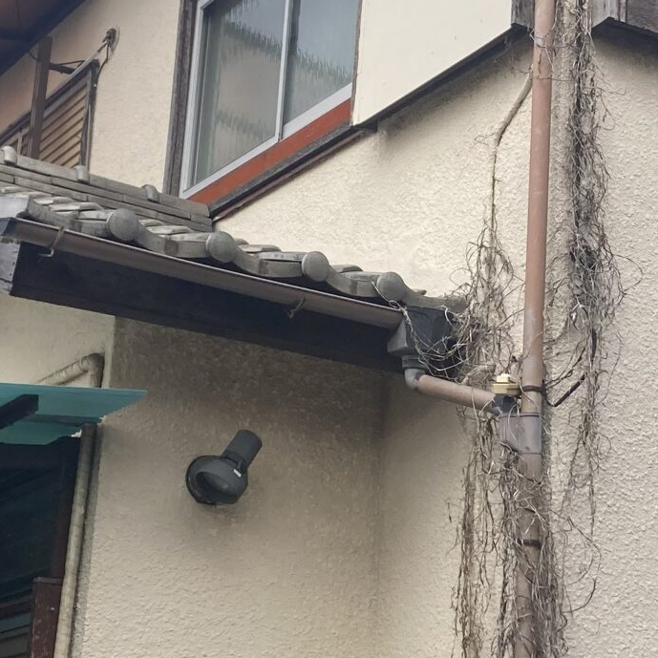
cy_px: 293
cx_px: 441
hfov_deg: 18.8
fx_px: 1979
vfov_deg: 18.9
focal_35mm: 92
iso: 20
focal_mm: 3.99
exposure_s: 1/917
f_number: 1.8
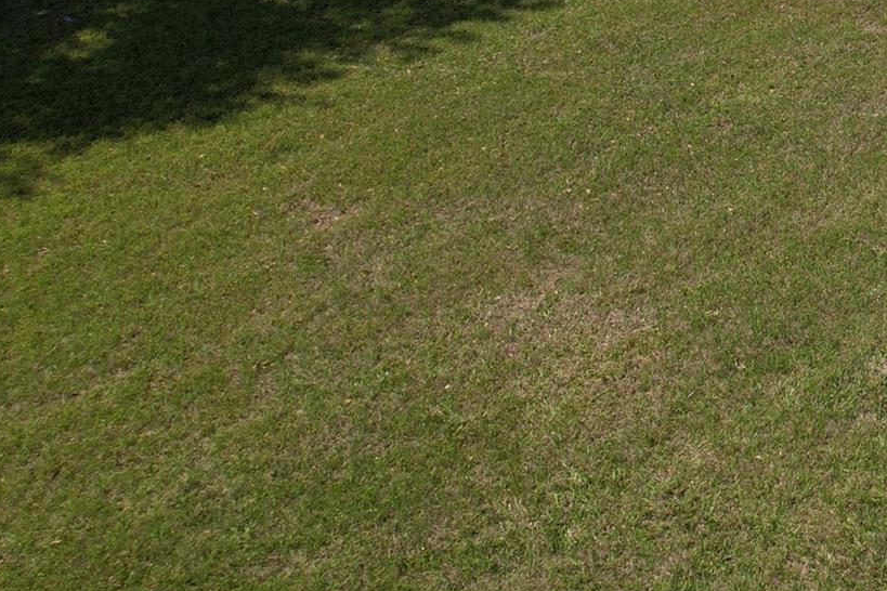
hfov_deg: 30.6
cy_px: -97
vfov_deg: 22.8
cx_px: 1069
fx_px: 1355
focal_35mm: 55
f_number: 2.8
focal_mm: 8.38
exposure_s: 1/160
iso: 100
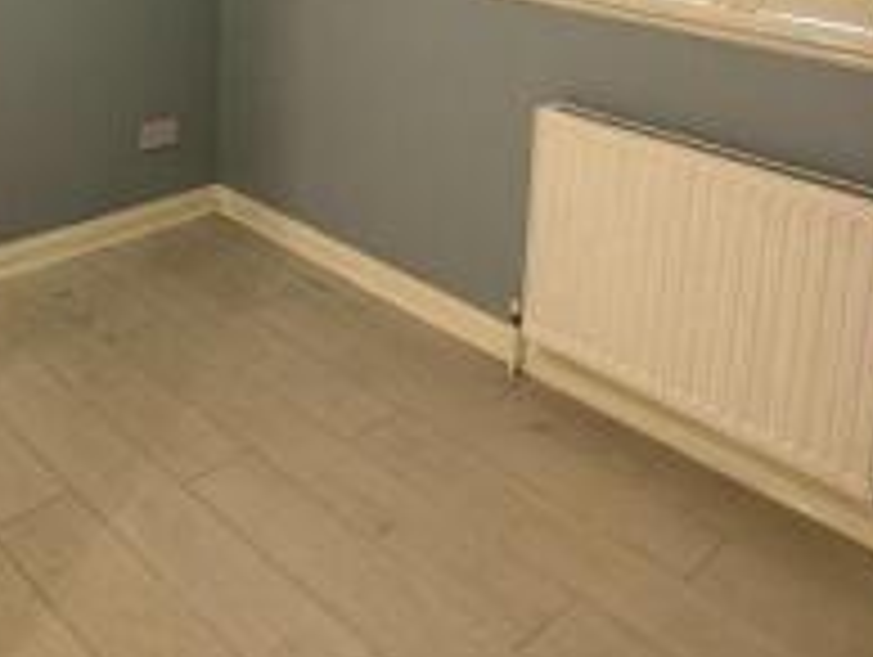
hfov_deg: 43.5
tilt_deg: -8.2
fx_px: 1061
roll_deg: -1.3
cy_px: -56
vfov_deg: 30.9
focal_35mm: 42
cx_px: 232
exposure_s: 1/50
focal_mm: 2.22
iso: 320
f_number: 2.2
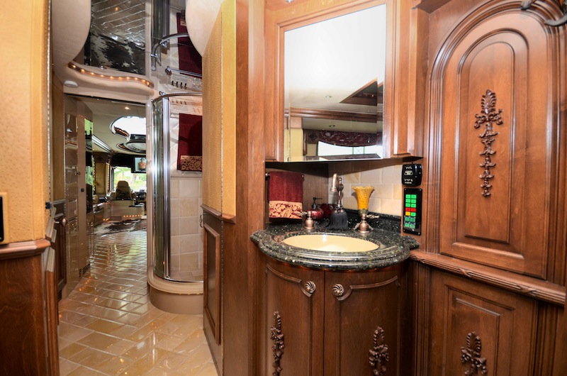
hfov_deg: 100.5
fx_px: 236
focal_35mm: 15
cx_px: 284
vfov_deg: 77.1
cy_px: 188
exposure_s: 1/60
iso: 400
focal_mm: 10
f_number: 5.6
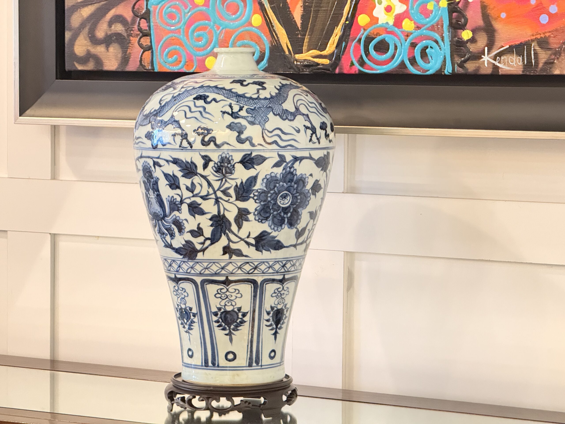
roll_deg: -0.6
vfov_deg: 12.3
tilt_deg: -4.2
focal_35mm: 120
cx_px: 282
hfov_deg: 16.4
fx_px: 1959
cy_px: 212
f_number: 2.8
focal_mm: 15.66
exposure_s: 1/33
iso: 1250
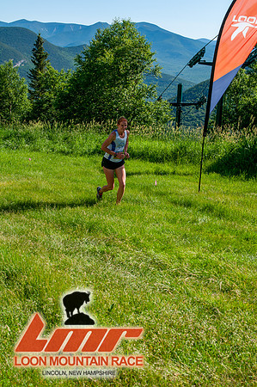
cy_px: 194
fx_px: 547
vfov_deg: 38.9
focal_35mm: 51
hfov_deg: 26.4
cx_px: 128
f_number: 8
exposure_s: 1/400
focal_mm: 34
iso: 200
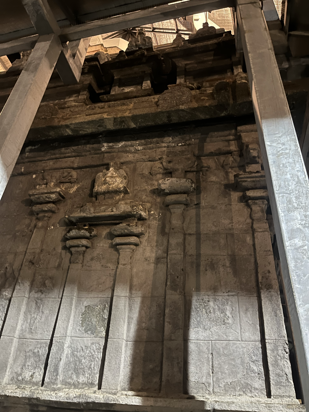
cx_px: 154
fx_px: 309
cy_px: 206
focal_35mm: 26
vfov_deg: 67.3
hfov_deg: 53.1
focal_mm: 5.1
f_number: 1.6
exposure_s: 1/10
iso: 640
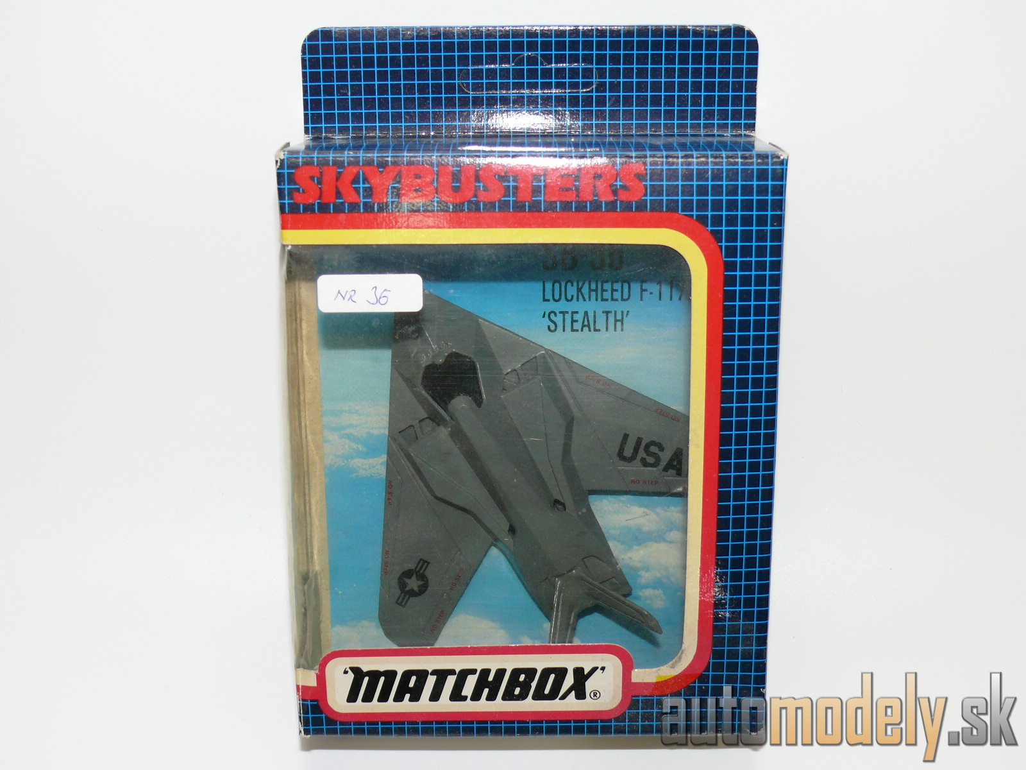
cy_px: 385
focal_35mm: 50
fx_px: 1482
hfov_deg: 38.2
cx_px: 513
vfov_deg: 29.1
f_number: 4
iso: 100
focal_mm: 9.1
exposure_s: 1/30
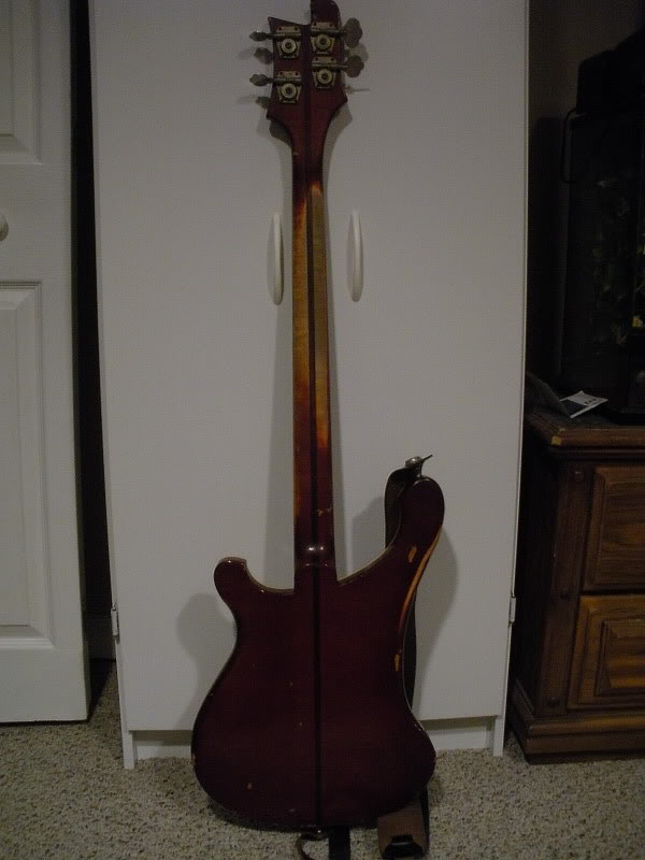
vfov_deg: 51.4
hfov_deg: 39.7
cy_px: 430
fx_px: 894
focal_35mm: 36
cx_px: 322
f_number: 3.5
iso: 400
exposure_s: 1/8.5
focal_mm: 6.3
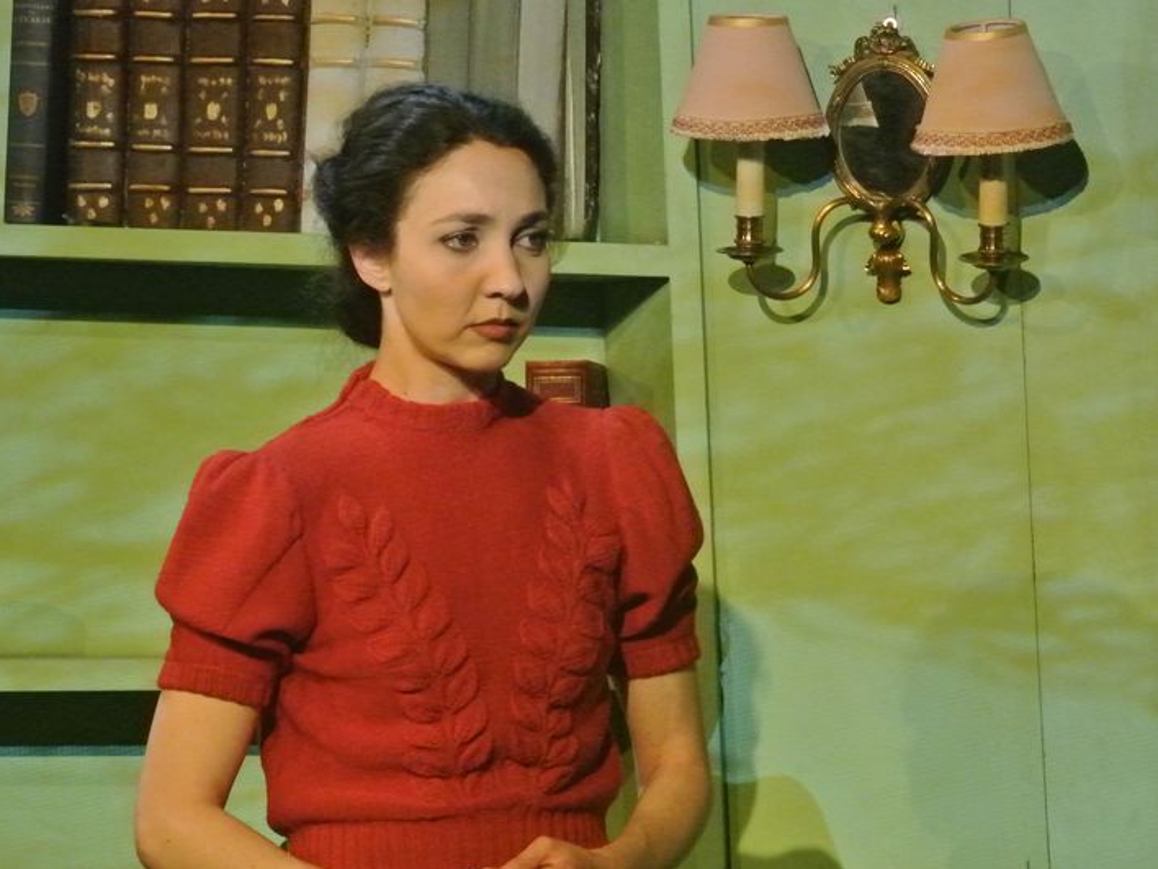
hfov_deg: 6.1
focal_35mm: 323
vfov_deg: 4.6
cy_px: 434
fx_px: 10805
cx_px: 546
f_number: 7.1
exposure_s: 1/100
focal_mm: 110
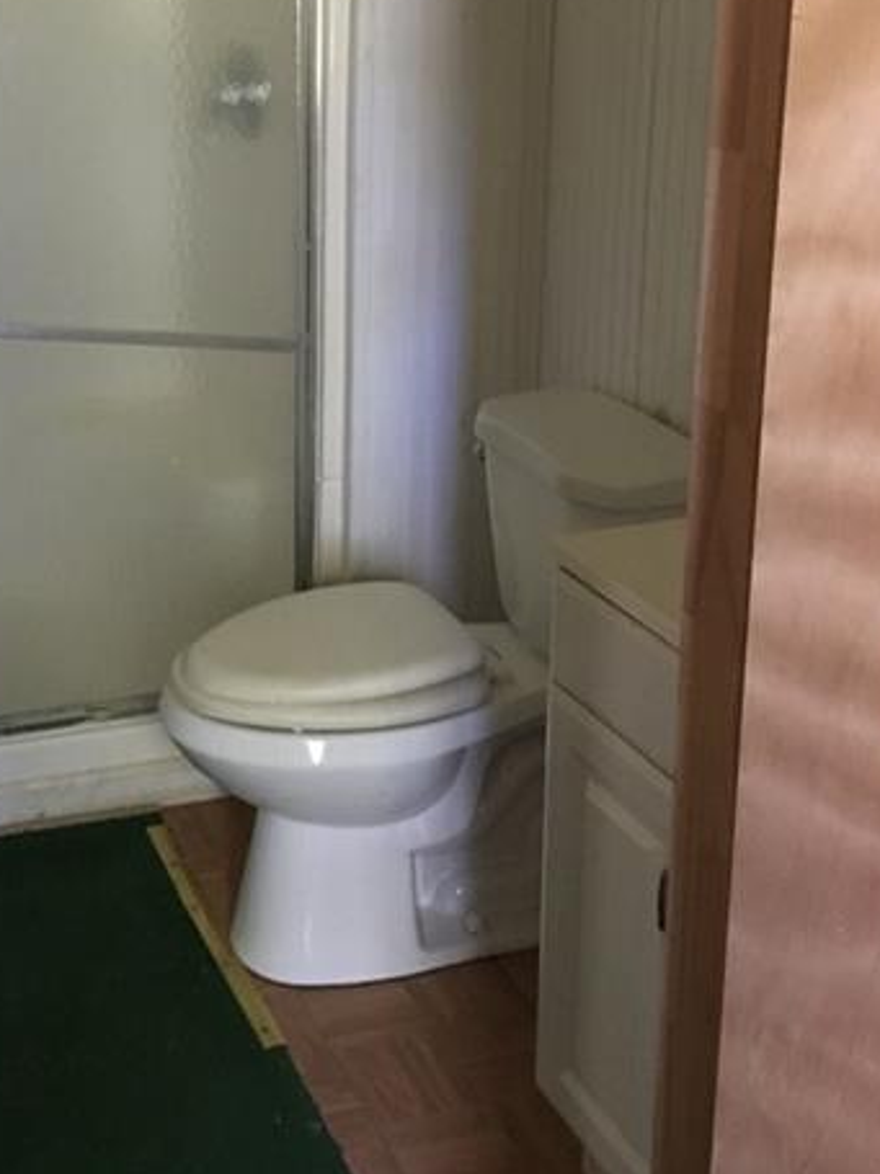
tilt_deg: -16.0
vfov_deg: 38.4
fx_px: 1662
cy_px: 374
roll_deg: +1.6
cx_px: 168
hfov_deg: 29.0
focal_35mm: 49
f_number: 2.2
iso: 125
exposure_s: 1/4
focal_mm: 4.15
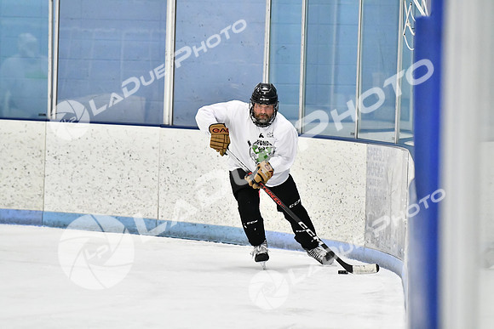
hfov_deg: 10.5
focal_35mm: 195
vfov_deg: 7.0
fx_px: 2676
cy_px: 164
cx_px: 247
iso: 6400
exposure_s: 1/1250
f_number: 3.2
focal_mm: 130
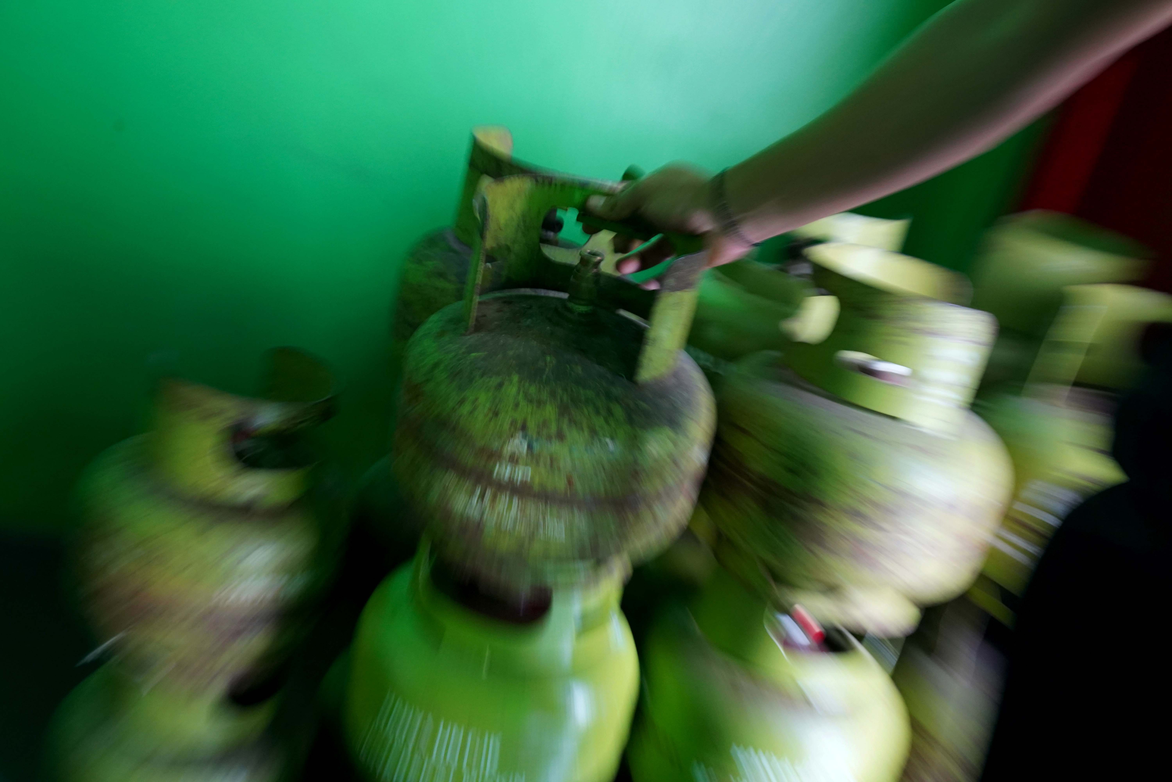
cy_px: 391
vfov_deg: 31.2
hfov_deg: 45.4
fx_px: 1400
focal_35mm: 43
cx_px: 586
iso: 3200
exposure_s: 1/15
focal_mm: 43
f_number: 8
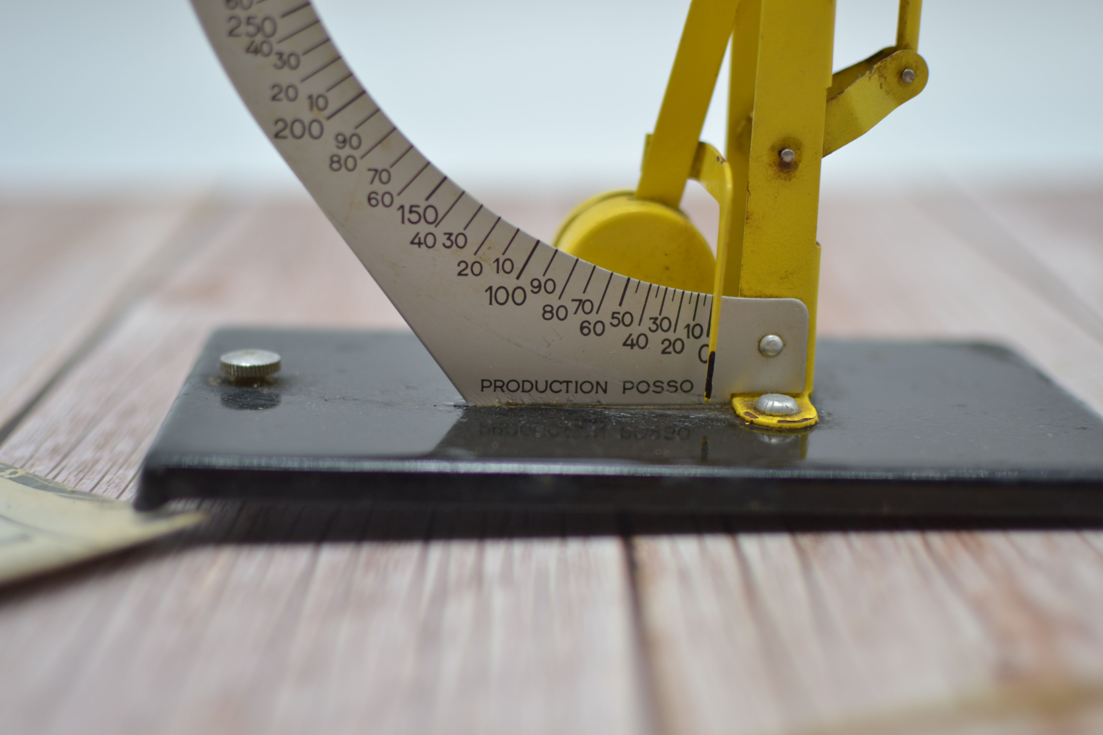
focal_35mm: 52
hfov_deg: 37.9
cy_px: 368
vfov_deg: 25.8
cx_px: 552
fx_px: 1608
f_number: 1.8
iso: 100
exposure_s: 1/400
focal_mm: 35
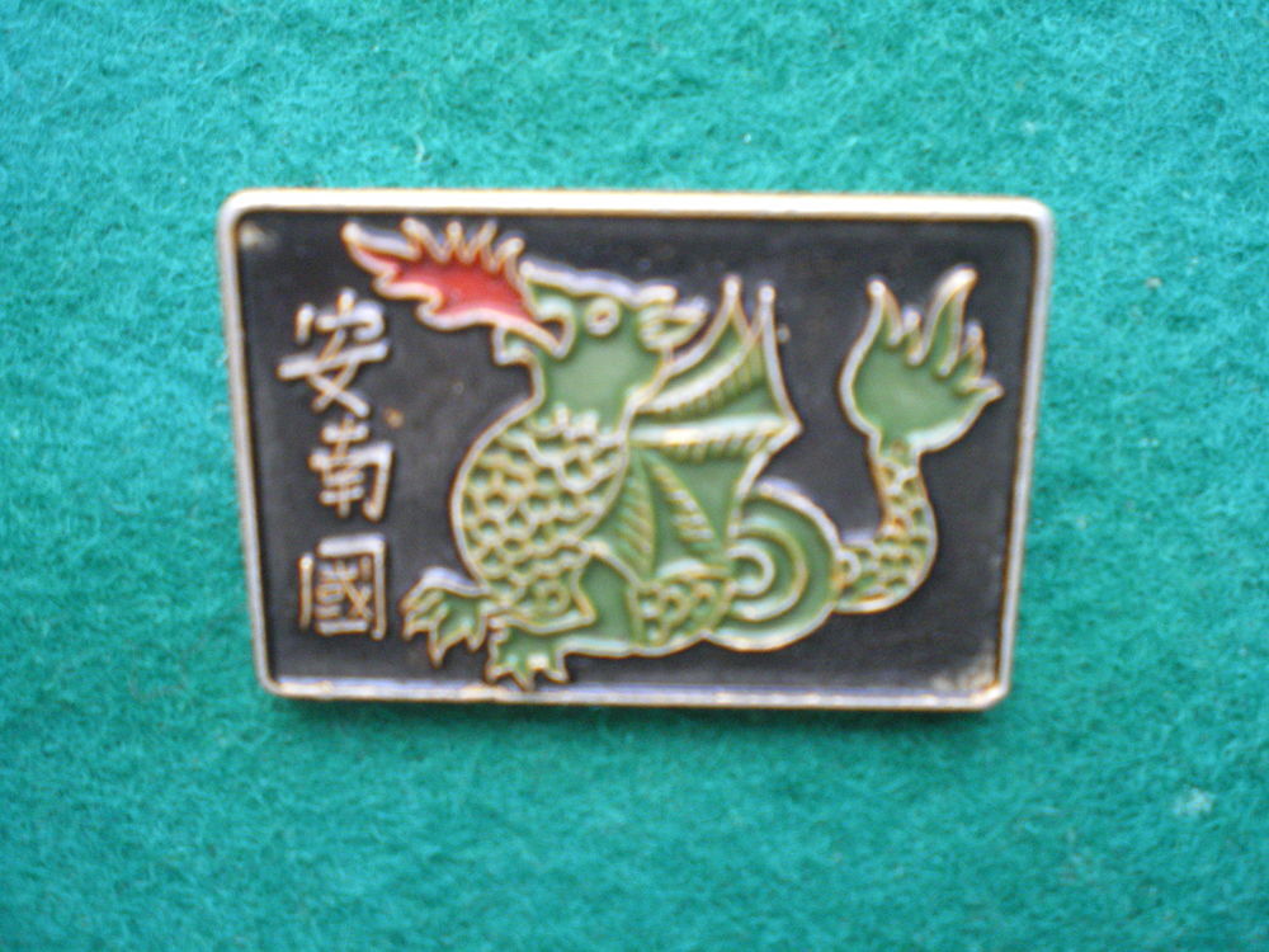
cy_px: 476
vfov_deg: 37.7
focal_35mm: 38
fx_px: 1393
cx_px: 634
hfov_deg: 49.0
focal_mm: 6.3
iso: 400
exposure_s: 1/40
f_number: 3.1
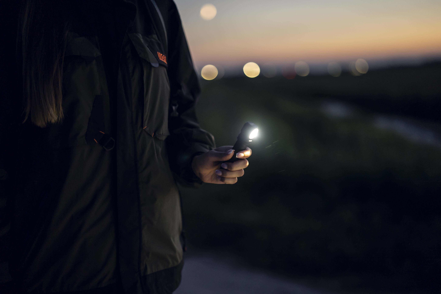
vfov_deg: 27.0
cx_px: 220
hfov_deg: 39.6
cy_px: 147
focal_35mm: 50
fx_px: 613
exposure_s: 1/80
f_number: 1.4
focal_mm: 50
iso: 1250
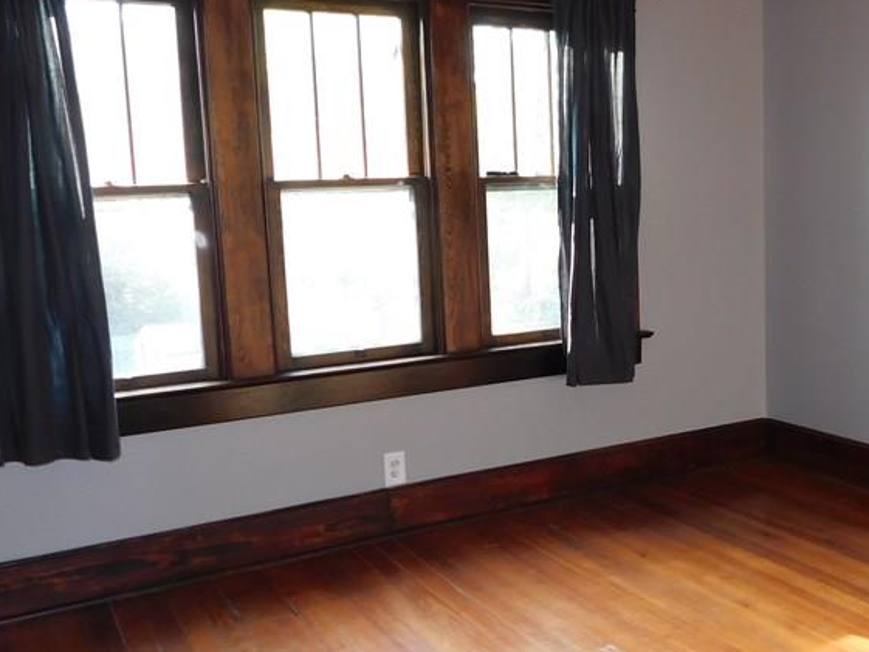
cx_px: 637
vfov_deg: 34.4
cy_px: 325
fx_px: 1055
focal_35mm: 42
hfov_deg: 43.5
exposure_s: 1/30
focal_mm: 4
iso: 125
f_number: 3
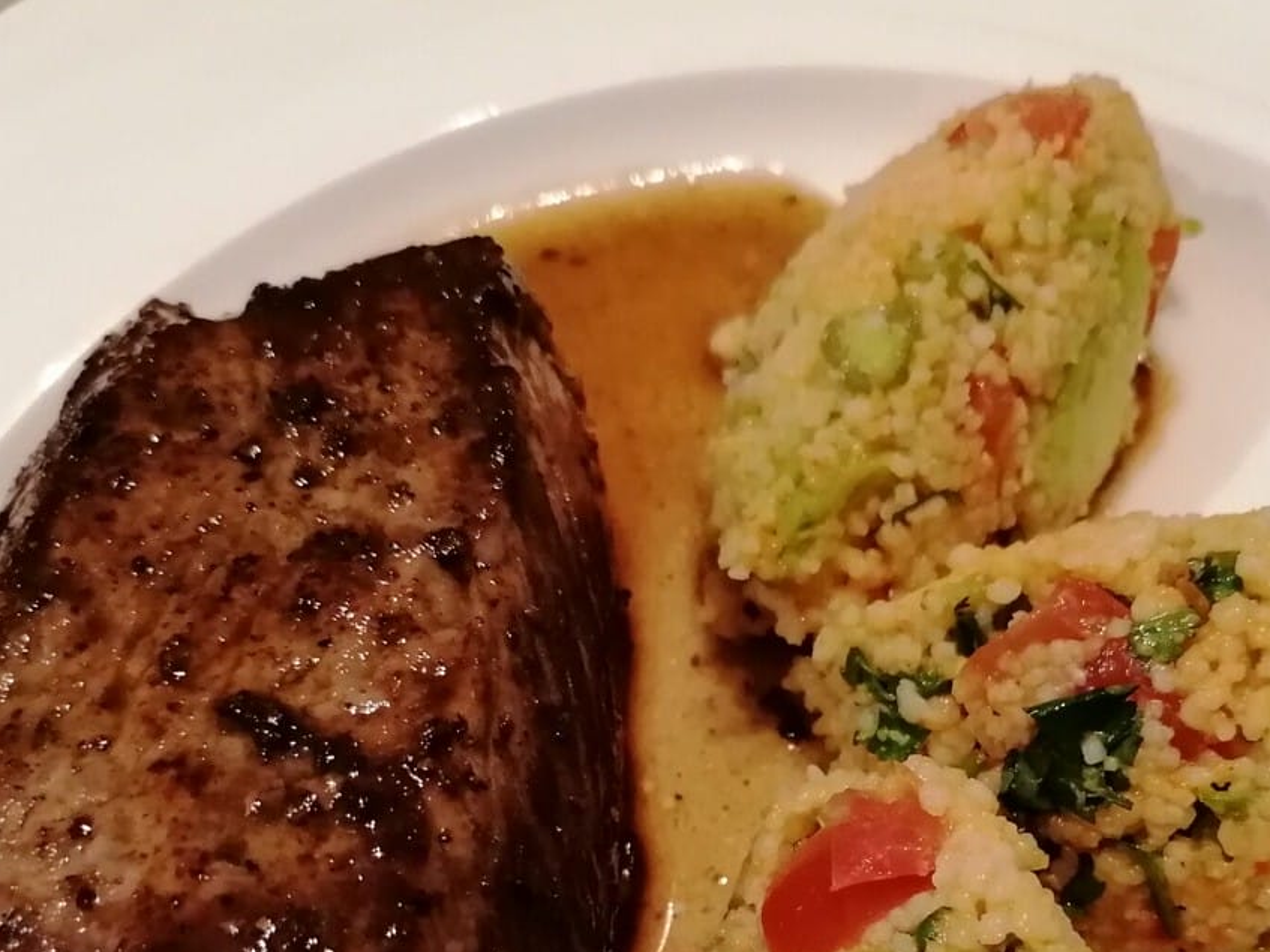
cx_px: 790
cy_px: 826
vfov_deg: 27.7
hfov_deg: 37.3
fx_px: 1871
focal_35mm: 51
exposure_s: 1/25
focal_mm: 4.75
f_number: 1.8
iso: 500
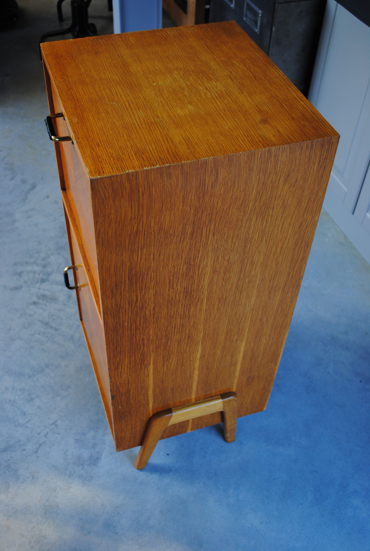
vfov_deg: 53.0
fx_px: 552
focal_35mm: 36
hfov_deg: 37.0
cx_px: 185
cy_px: 276
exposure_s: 1/30
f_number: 4
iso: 200
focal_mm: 24
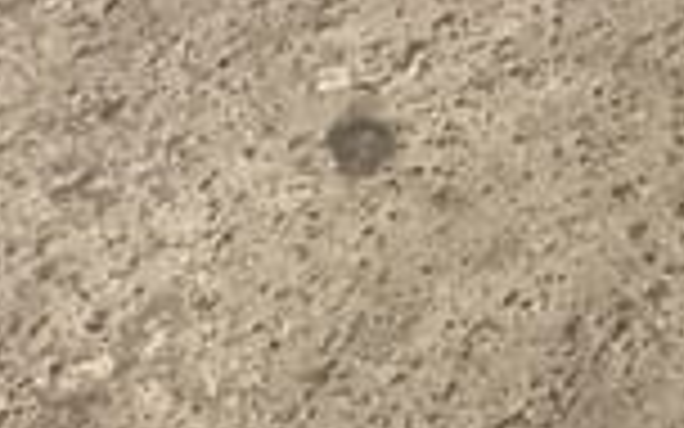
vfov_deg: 12.3
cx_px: 1089
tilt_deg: -41.4
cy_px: -214
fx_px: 1883
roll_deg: -2.6
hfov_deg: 17.9
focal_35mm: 101
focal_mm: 3
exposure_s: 1/33
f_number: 1.8
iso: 250
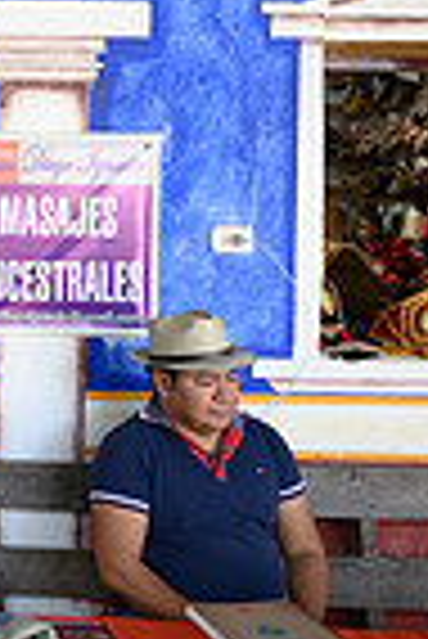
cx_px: -180
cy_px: 194
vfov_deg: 39.6
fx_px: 872
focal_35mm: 49
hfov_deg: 23.2
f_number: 4.5
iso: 320
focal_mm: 15.5
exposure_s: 1/80
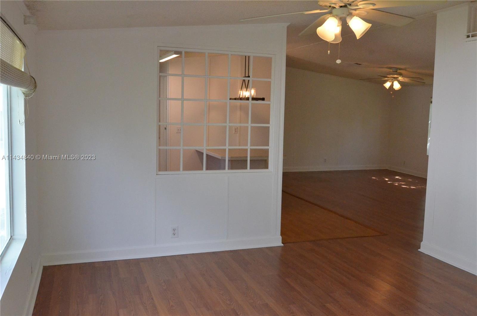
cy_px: 158
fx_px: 476
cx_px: 238
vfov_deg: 36.7
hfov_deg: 53.2
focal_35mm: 36
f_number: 10
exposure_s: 1/400
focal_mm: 24
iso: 5000
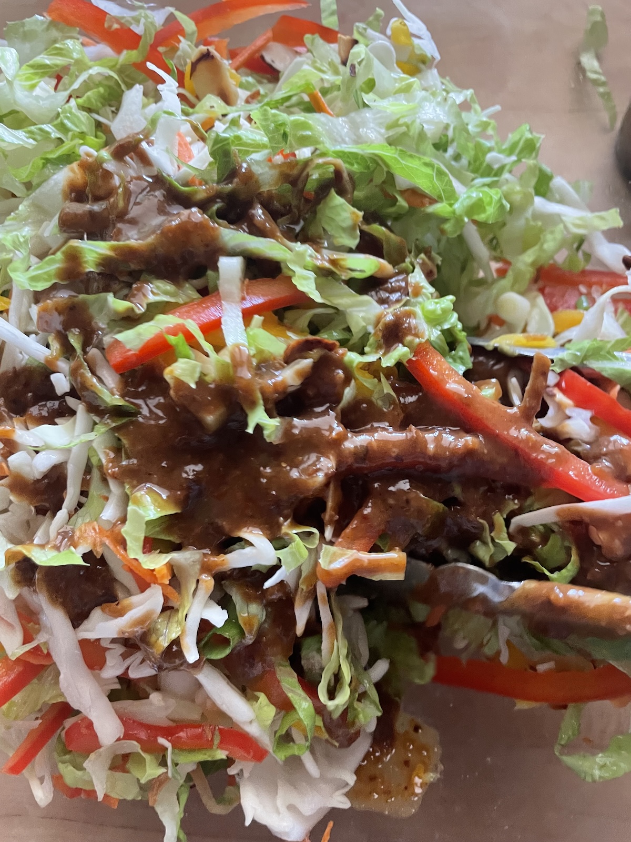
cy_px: 421
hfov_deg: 53.1
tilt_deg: -73.5
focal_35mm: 26
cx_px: 316
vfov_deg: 67.3
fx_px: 632
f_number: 1.6
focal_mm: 4.2
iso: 320
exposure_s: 1/60
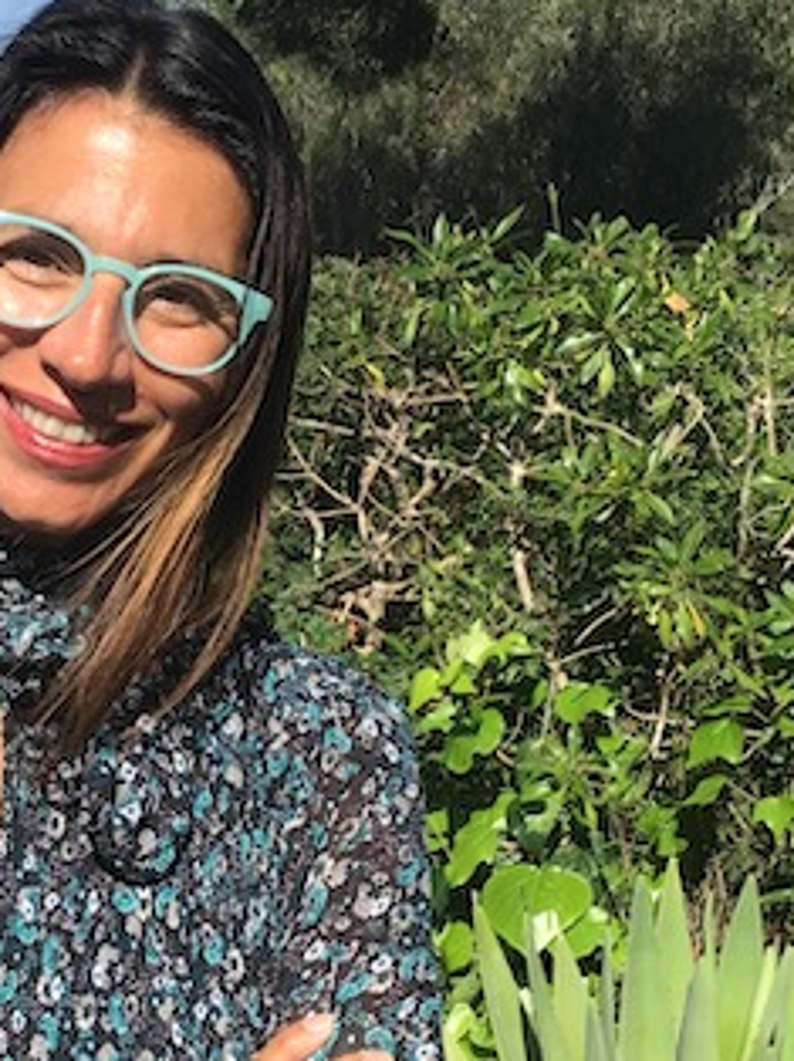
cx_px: 166
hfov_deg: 18.5
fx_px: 2419
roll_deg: -0.4
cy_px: 669
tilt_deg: -12.9
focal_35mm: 79
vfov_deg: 24.7
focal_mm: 3.3
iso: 25
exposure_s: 1/1101
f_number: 2.4
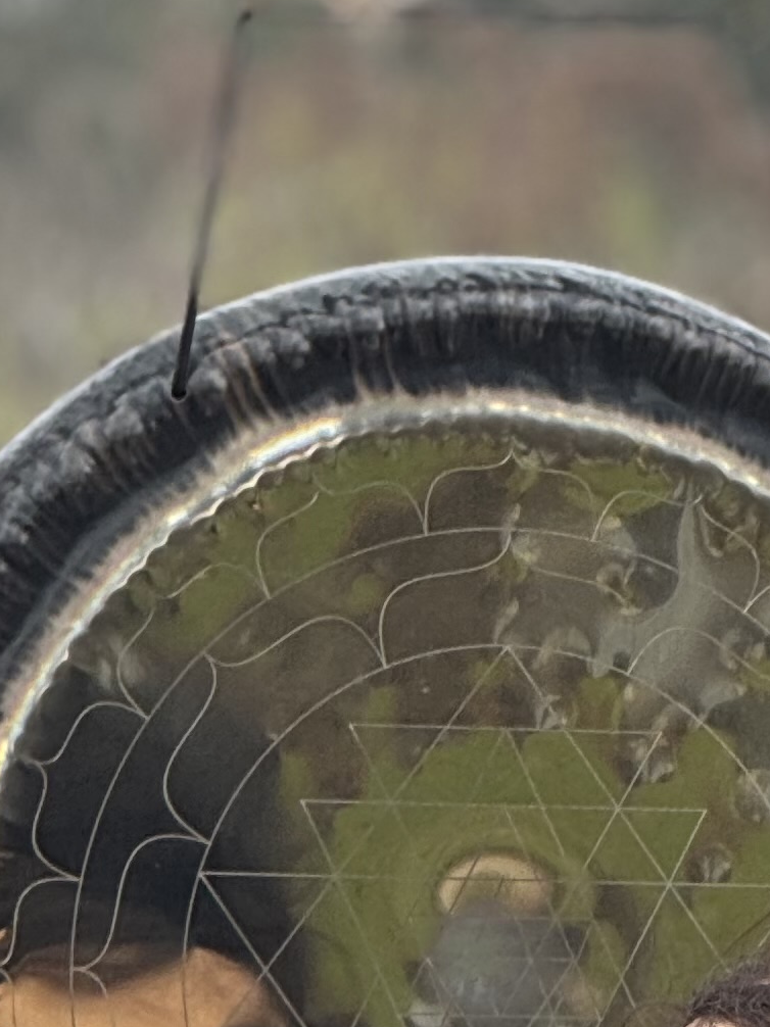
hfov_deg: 3.1
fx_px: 14272
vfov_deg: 4.1
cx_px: 866
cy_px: 1169
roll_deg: +0.5
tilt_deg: -2.8
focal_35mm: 481
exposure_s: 1/243
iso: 50
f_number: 2.8
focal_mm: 15.66
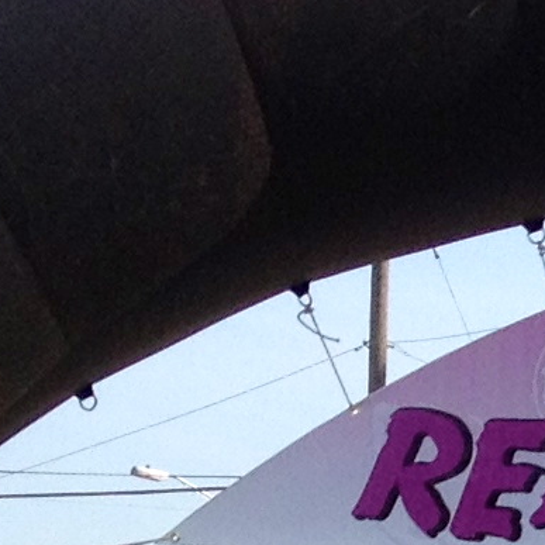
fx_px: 4649
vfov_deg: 6.3
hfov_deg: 6.5
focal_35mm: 261
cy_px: 1472
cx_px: 1151
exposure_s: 1/905
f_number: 2.4
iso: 64
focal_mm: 4.28
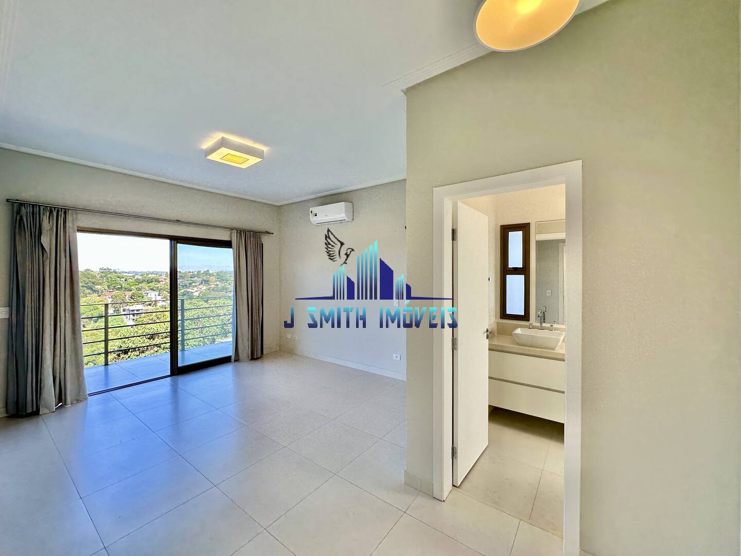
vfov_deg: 85.7
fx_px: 300
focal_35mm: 14
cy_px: 278
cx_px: 370
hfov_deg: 102.1
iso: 40
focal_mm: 2.22
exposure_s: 1/142
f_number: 2.2
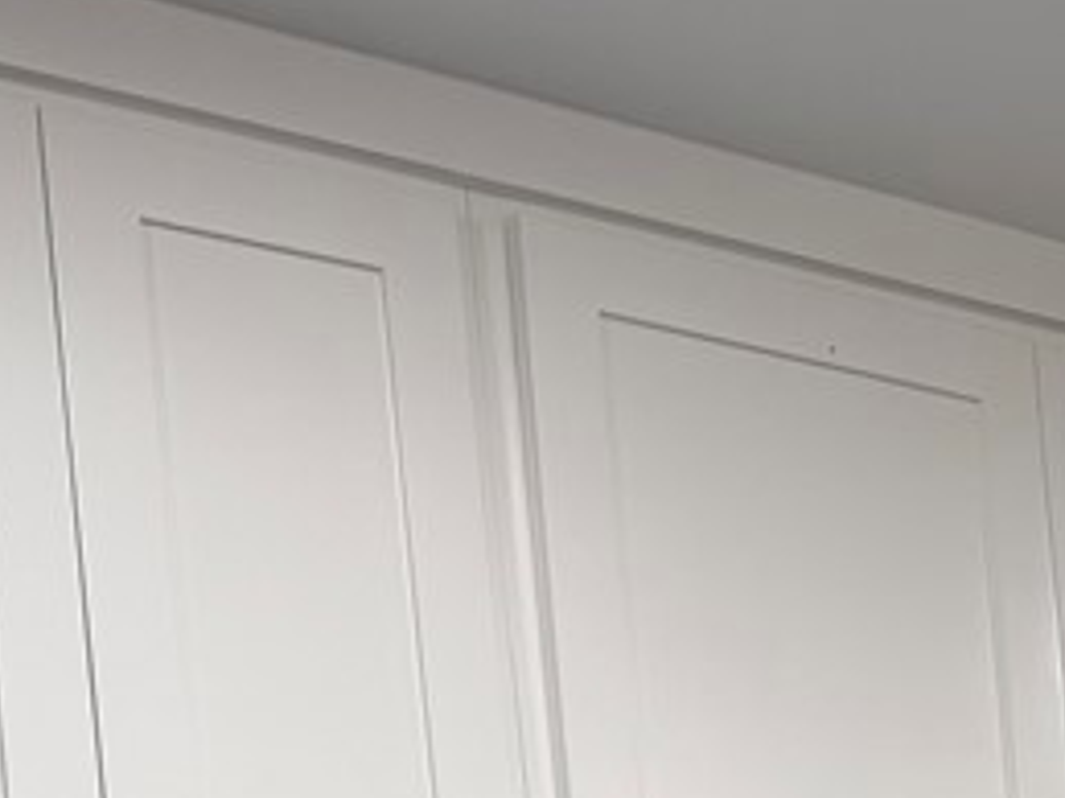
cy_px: 1485
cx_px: 1328
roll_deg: +5.4
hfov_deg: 19.3
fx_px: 2921
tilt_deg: +0.1
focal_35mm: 95
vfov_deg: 13.7
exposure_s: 1/120
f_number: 1.78
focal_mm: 6.76
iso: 200
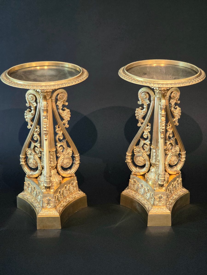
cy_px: 138
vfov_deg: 28.2
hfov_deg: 21.3
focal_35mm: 69
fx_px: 550
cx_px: 104
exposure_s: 1/33.4
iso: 1600
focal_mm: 7.9
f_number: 2.4
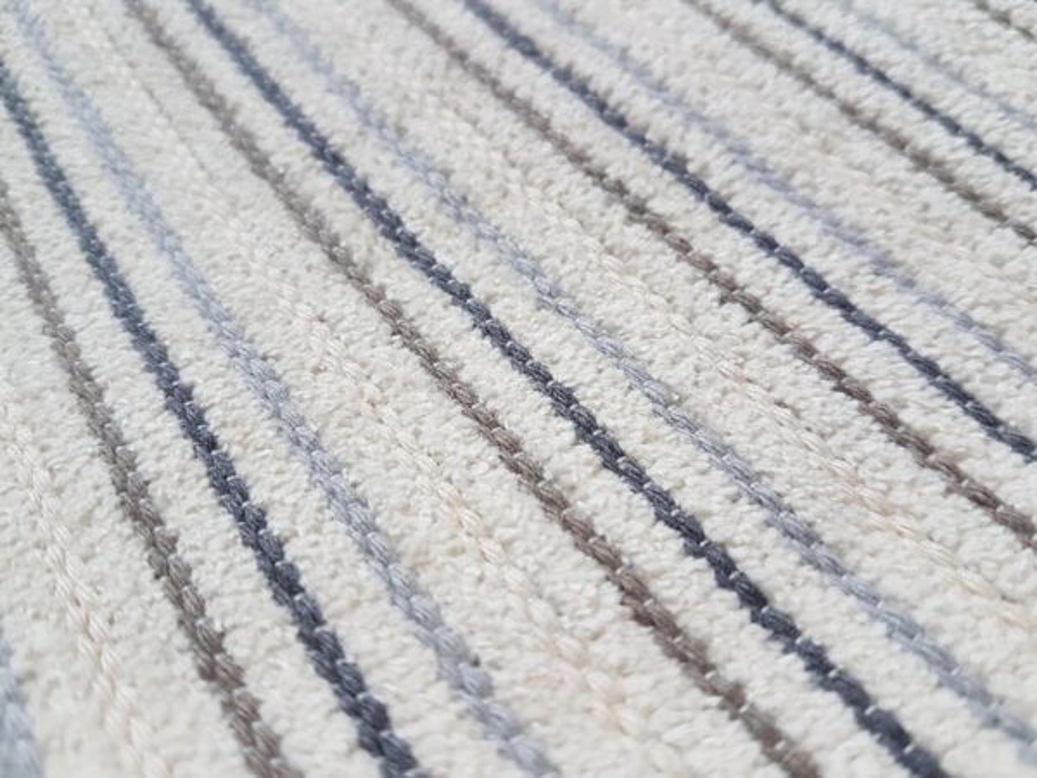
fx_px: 779
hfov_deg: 67.3
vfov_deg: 53.1
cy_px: 389
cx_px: 518
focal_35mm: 26
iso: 125
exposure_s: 1/50
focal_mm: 4.2
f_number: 1.7
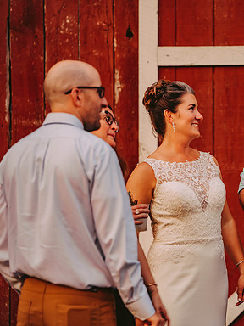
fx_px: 1842
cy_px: 163
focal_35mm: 196
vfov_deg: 10.1
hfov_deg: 7.6
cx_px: 205
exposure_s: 1/100
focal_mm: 135
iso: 640
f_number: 2.8
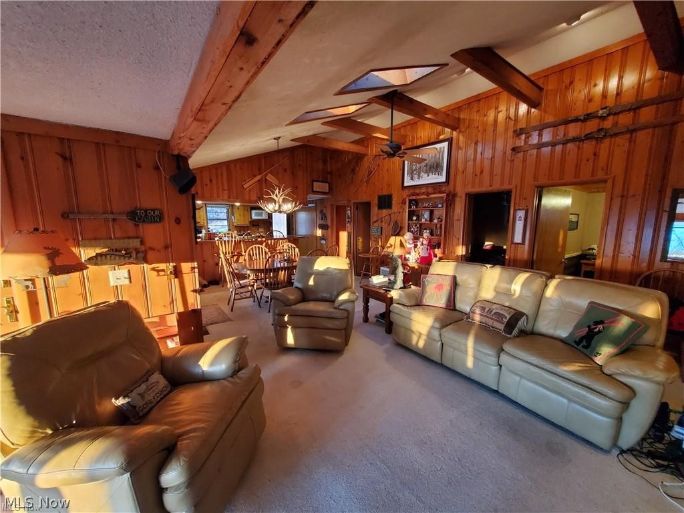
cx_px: 342
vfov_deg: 89.9
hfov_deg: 106.2
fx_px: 257
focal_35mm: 13
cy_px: 256
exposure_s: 1/60
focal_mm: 1.8
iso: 400
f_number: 2.2
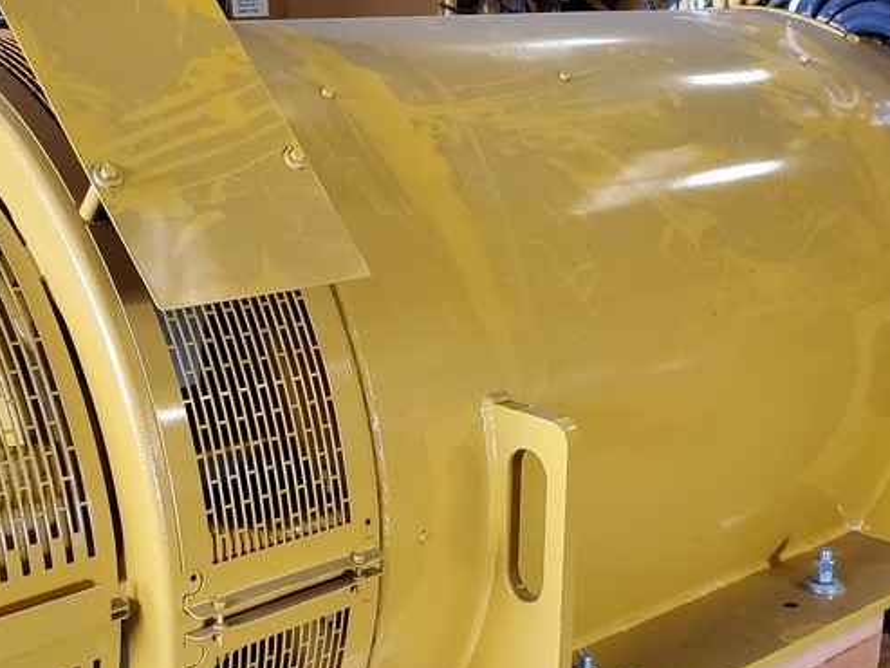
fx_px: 1389
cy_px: 460
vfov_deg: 26.8
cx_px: 399
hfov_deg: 35.5
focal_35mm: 54
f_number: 1.5
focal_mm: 4.3
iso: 320
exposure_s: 1/120
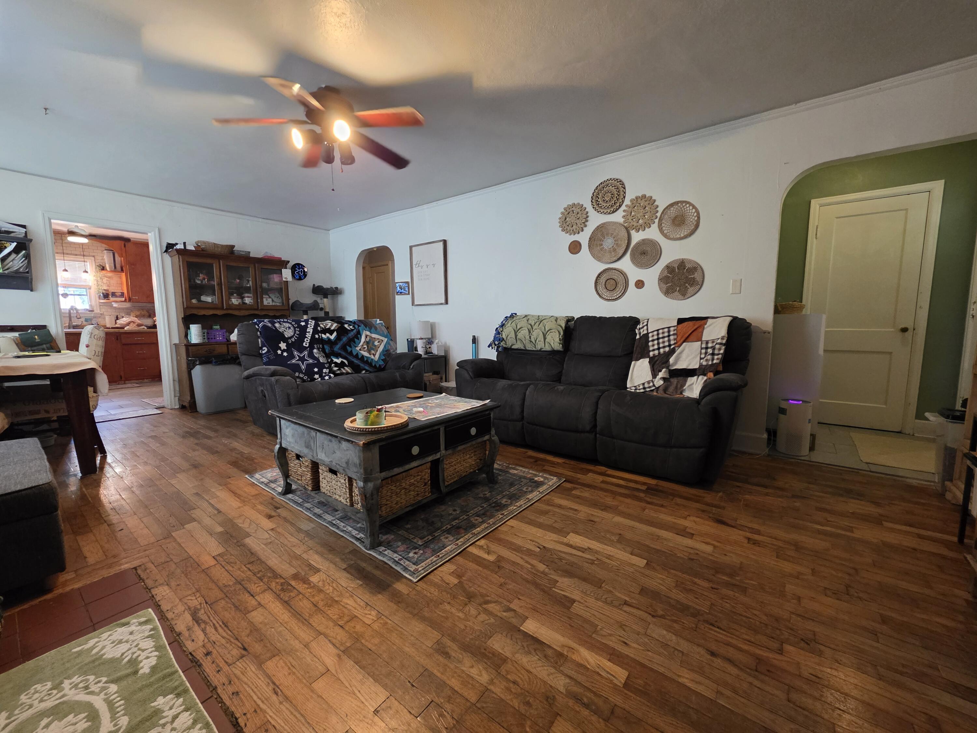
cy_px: 366
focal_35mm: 13
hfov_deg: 106.2
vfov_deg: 89.9
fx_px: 367
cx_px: 488
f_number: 1.9
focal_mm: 2.2
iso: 640
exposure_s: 1/60
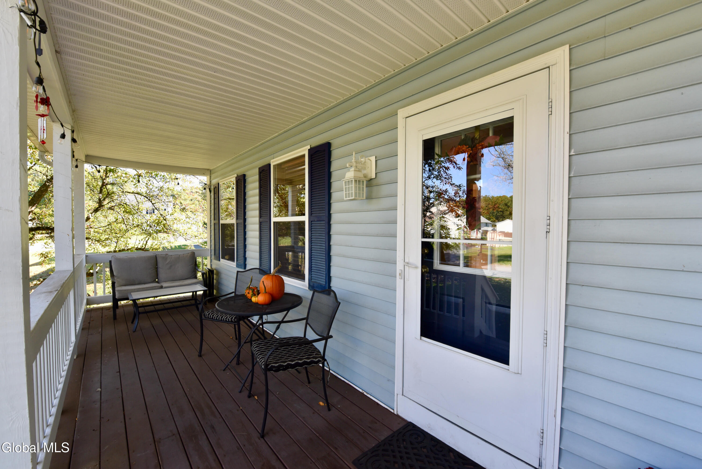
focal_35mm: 14
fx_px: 273
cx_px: 351
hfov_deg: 104.2
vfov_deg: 81.3
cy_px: 234
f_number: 7.1
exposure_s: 1/200
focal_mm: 14
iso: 800
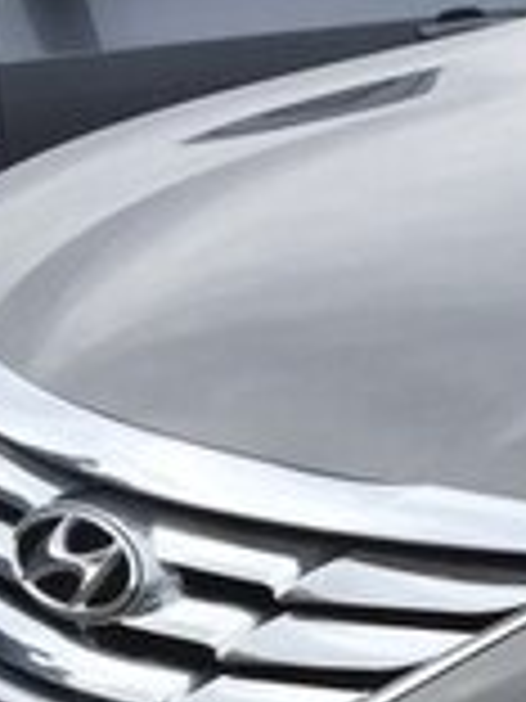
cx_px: 1061
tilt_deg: -17.4
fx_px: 2492
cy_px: 749
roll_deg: -5.8
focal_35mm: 123
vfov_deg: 15.6
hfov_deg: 10.9
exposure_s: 1/989
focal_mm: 4.15
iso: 32
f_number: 2.2
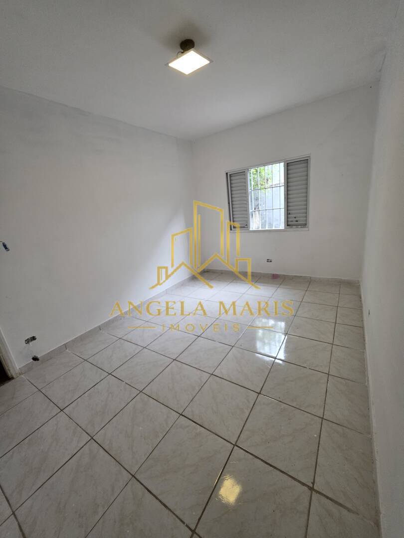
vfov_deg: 106.2
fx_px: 202
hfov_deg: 89.9
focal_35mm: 13
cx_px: 202
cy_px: 269
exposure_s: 1/240
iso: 320
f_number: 1.9
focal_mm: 2.2
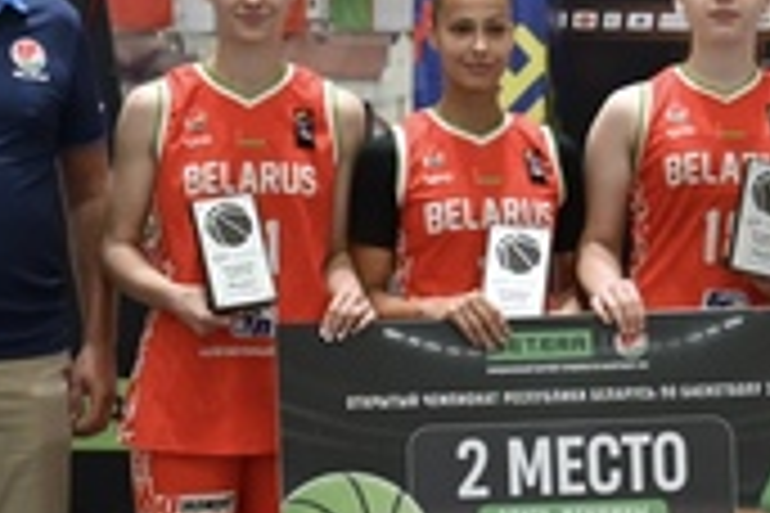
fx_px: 2909
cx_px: 657
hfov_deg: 15.0
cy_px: 160
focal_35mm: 136
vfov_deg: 10.1
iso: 1000
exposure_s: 1/250
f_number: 3.5
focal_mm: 29
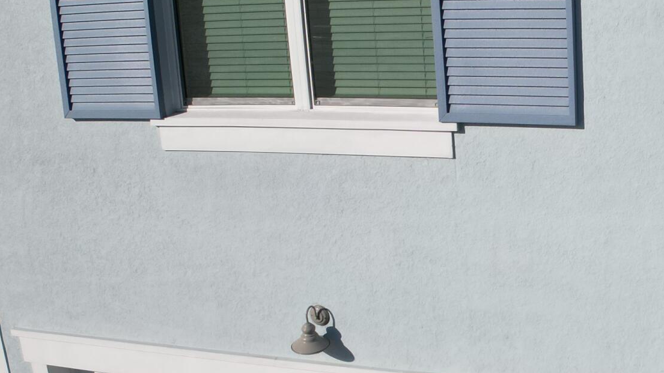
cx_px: 631
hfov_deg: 28.3
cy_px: 304
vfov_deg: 16.8
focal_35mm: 71
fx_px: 1250
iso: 150
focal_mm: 6.72
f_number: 1.7
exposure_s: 1/8000
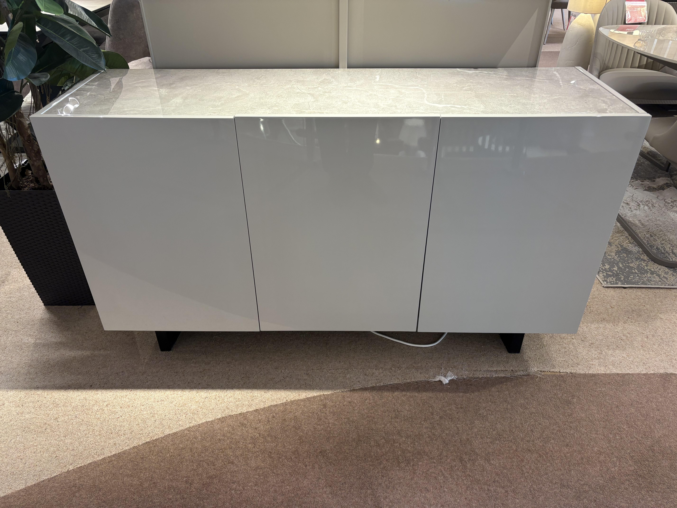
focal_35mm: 26
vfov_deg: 53.1
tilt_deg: -33.4
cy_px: 254
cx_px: 338
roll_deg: +0.1
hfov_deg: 67.3
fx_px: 508
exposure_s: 1/50
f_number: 1.6
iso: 100
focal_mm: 5.96
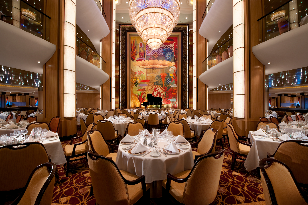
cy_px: 102
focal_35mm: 14
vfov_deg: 81.1
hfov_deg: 104.3
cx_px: 154
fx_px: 120
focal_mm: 14
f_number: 11
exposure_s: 5
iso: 200
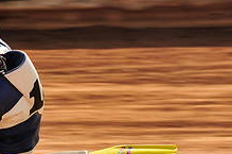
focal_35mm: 451
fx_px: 2900
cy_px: 126
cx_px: -64
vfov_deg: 3.0
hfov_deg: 4.6
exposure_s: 1/320
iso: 200
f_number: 10
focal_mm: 170
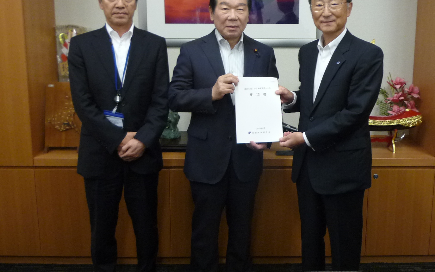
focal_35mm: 37
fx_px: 439
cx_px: 248
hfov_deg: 52.6
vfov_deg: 34.0
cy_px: 85
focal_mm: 4.4
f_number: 2.8
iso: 250
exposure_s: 1/30
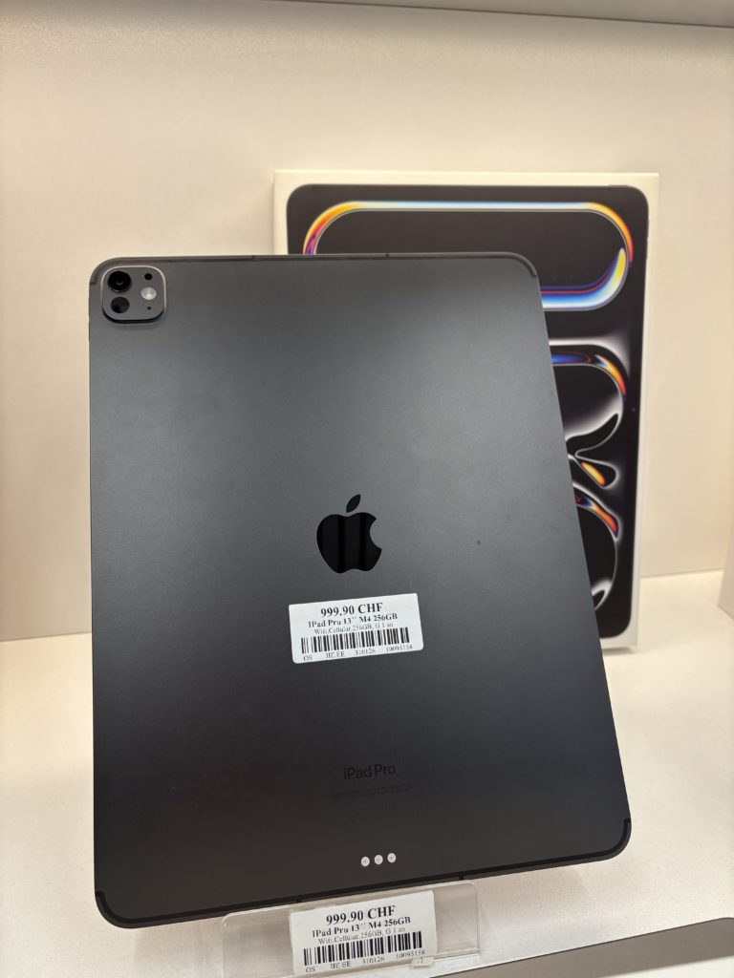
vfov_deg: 67.3
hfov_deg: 53.1
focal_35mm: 26
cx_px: 367
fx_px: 735
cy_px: 489
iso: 100
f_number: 1.6
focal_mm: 5.96
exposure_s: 1/100
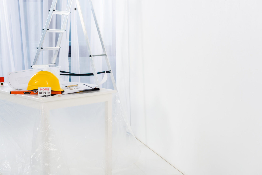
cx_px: 131
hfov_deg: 39.6
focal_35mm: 50
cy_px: 88
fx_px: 364
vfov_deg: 27.0
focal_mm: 50
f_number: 4.5
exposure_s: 1/160
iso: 100
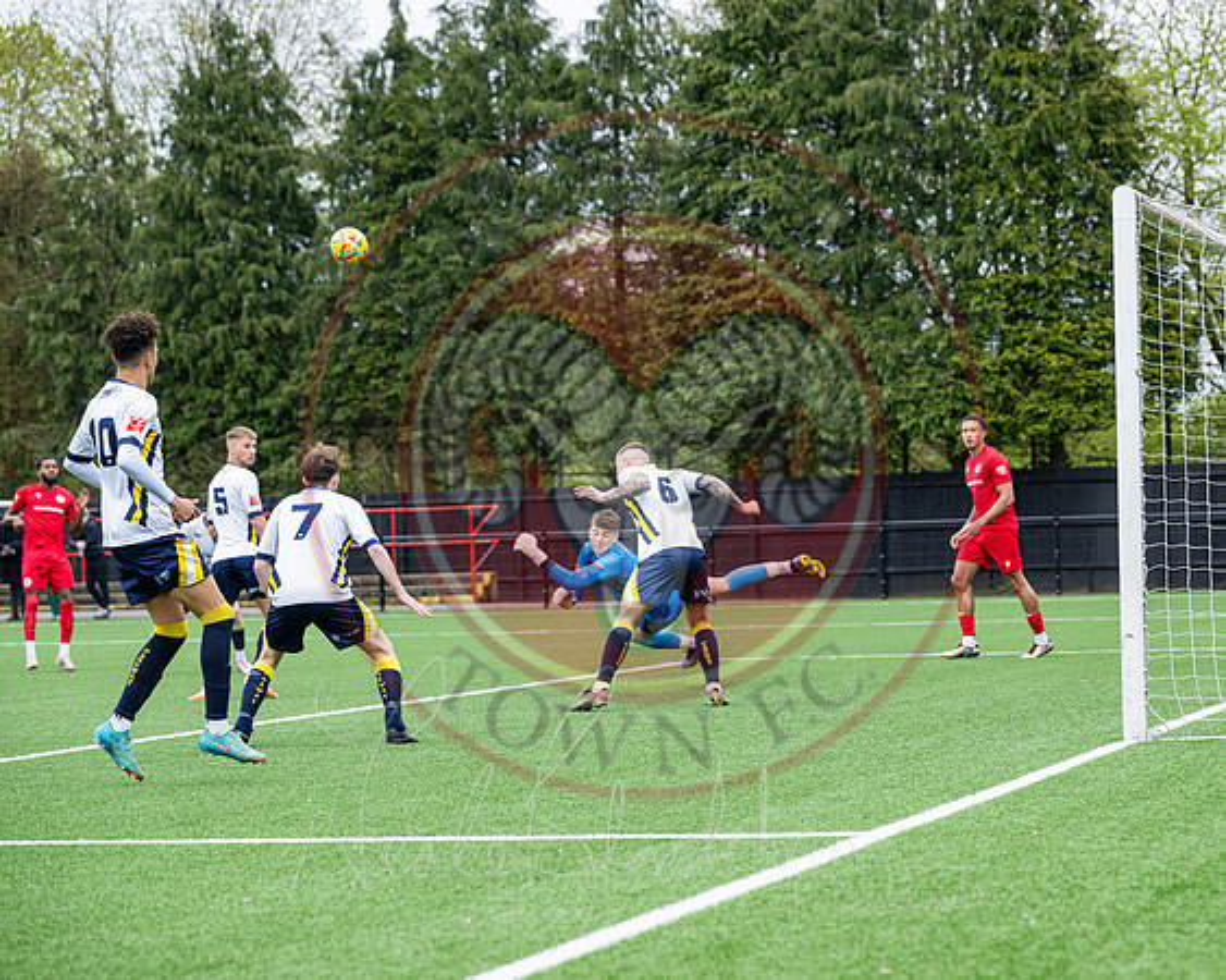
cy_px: 490
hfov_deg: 17.5
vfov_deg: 14.1
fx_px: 3975
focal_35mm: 110
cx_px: 715
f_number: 4
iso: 500
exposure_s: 1/1600
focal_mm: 97
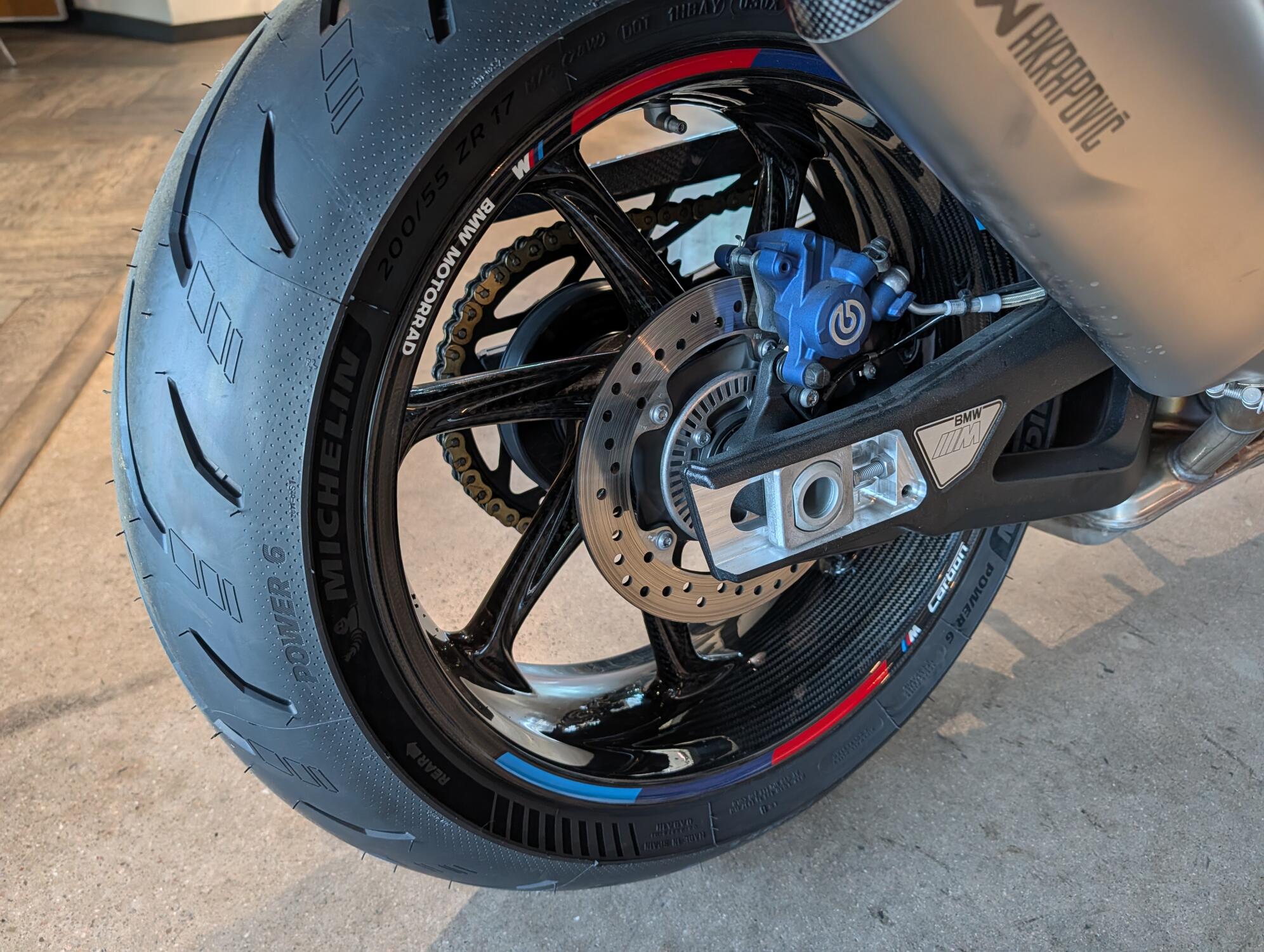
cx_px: 632
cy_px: 476
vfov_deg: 56.9
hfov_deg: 71.5
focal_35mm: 24
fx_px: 878
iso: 44
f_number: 1.68
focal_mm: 6.9
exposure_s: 1/120
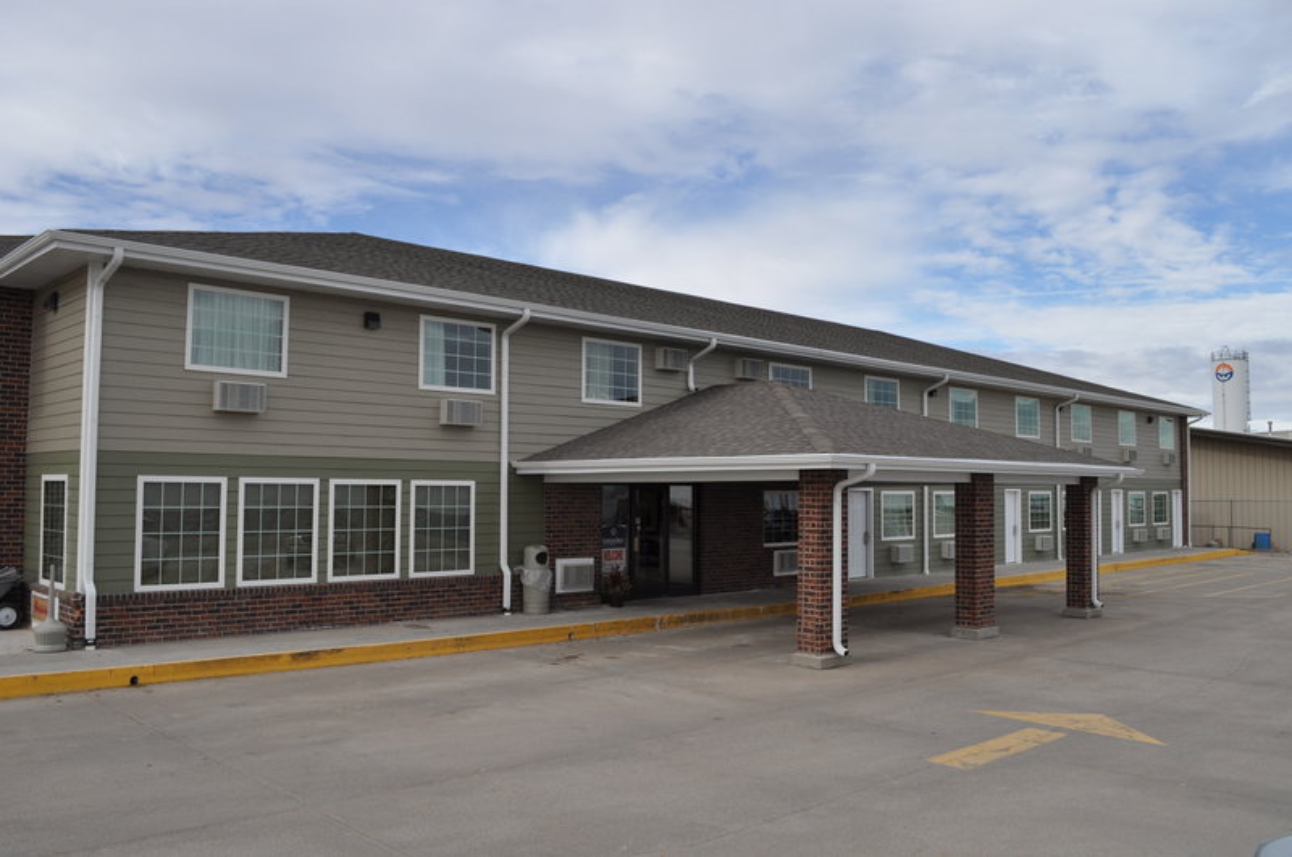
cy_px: 428
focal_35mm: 30
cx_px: 646
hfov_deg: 62.0
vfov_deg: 43.5
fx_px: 1075
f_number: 9
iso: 200
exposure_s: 1/320
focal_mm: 20
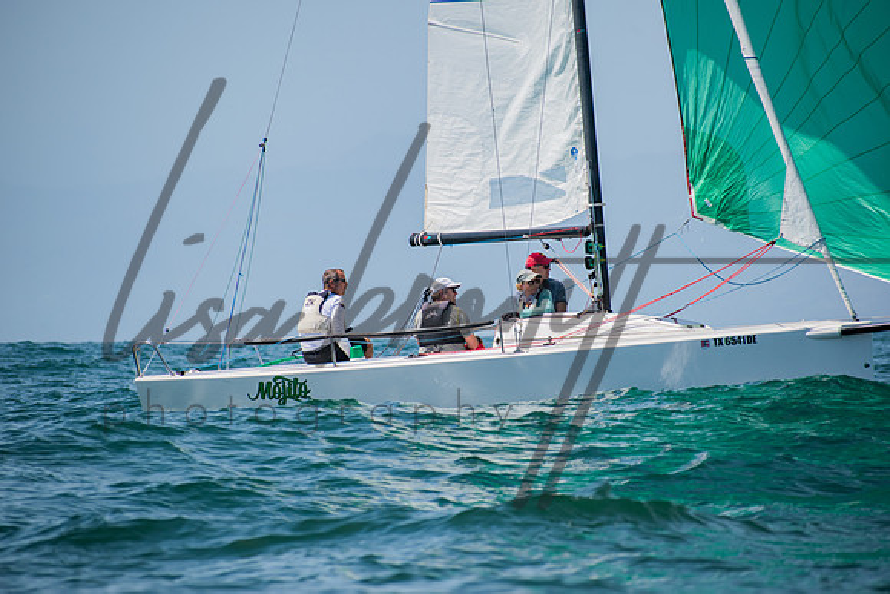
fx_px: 7418
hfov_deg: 6.9
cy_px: 297
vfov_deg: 4.6
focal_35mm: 300
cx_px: 445
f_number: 6.3
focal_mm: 200
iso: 200
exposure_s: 1/1000
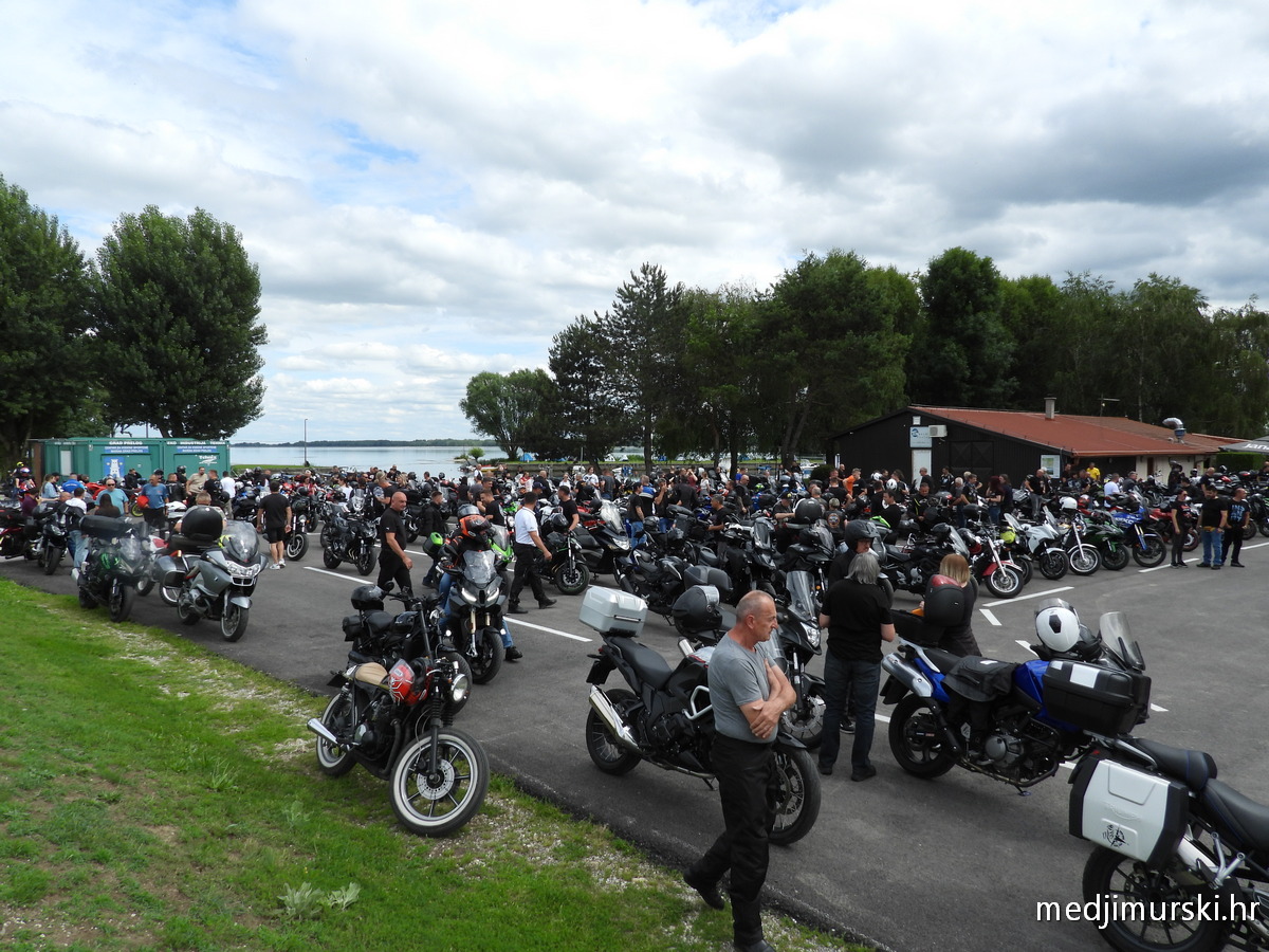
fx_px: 880
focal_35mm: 24
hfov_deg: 71.6
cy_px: 476
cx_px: 634
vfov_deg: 56.8
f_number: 2.8
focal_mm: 4.3
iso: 100
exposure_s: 1/1600
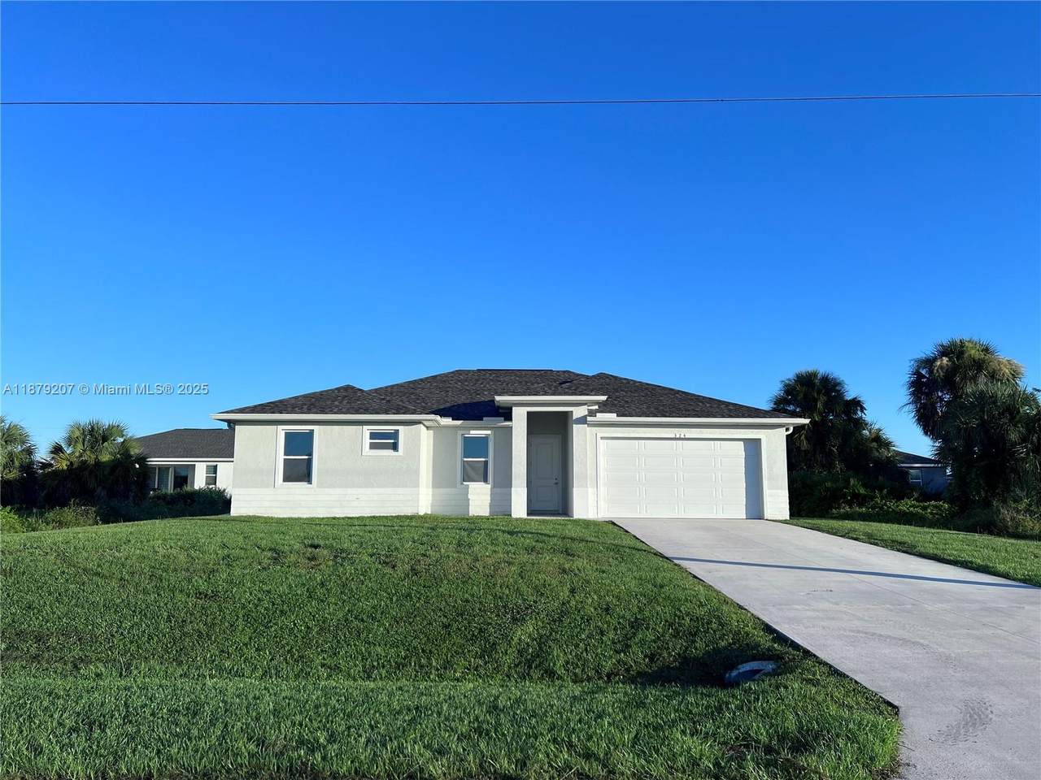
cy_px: 390
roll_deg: -0.1
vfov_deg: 53.1
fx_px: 782
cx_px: 520
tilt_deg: +6.4
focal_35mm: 26
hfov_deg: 67.3
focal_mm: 5.7
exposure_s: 1/2915
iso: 50
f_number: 1.5
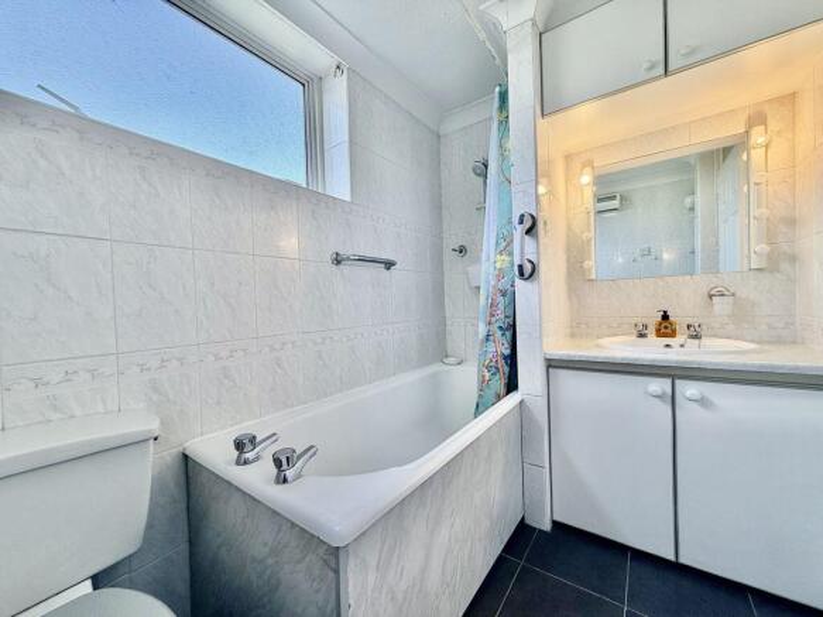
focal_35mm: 14
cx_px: 412
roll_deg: +2.3
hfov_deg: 102.1
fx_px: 333
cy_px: 308
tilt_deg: -1.0
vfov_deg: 85.7
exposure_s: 1/100
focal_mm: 2.22
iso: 100
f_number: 2.2
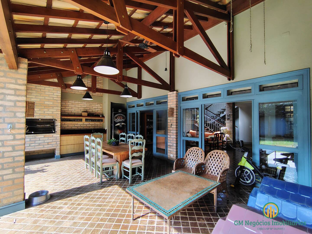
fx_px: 144
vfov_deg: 78.1
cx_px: 156
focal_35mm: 16
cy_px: 117
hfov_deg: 94.5
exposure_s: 1/120
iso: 222
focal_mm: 2.13
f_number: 2.2
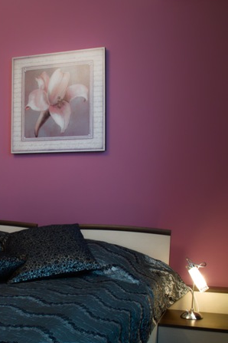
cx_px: 67
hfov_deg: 30.8
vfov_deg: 45.3
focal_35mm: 43
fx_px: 408
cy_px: 196
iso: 200
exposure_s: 1/2.5
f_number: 8
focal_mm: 18
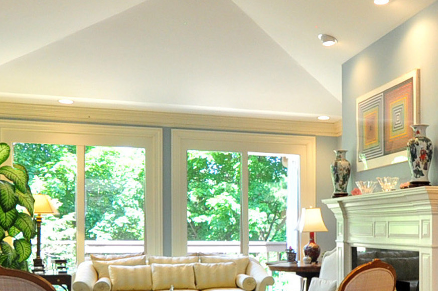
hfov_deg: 38.2
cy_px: 225
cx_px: 347
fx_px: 608
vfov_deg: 26.5
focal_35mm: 50
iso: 500
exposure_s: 1/40
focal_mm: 10
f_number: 4.5
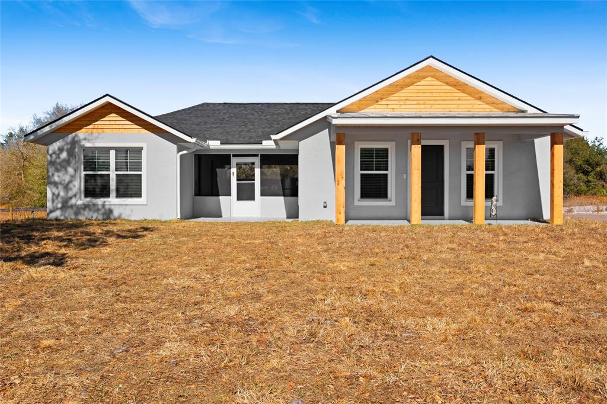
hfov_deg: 60.3
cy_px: 202
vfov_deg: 42.3
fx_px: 522
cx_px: 304
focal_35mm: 31
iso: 100
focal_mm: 31
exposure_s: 1/80
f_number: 10
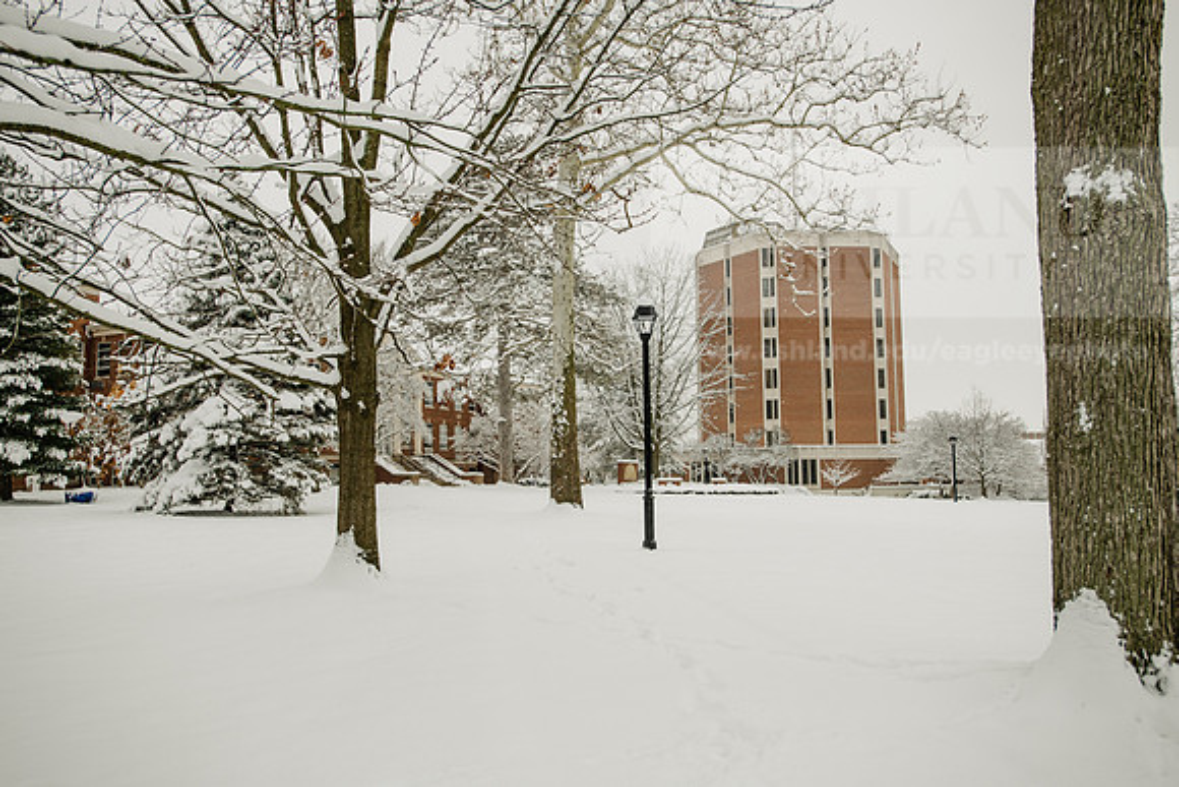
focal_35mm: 30
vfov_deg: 43.6
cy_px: 394
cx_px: 590
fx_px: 983
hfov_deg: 61.9
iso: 200
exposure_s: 1/500
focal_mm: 30
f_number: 5
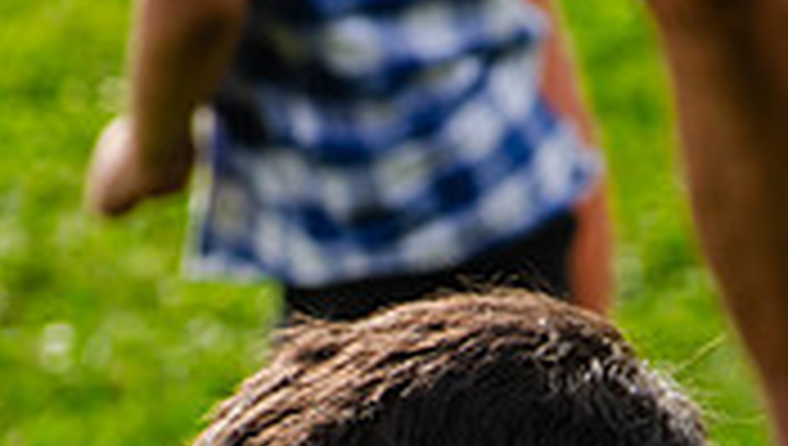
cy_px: 838
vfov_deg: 2.6
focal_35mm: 467
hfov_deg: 4.6
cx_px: 392
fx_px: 9771
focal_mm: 116
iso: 200
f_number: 7.1
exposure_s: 1/200
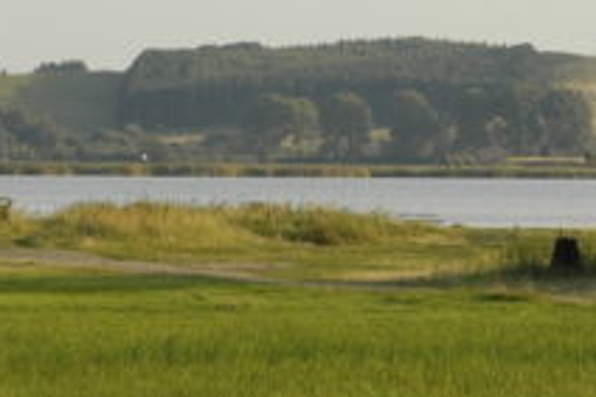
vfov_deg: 3.6
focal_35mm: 380
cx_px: 551
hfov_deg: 5.4
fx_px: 6286
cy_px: 190
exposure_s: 1/250
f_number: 8
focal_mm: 70
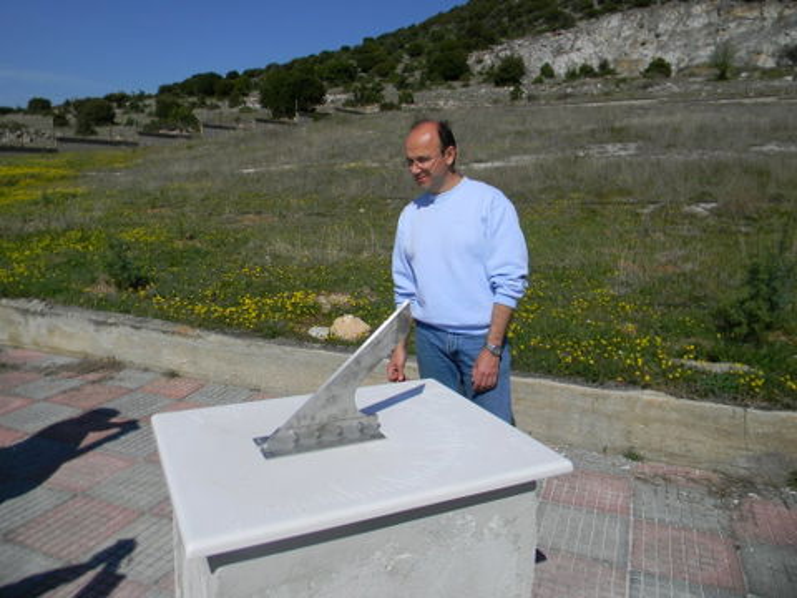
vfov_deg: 49.7
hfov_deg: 63.4
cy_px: 299
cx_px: 398
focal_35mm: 28
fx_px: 645
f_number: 7
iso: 80
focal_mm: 5
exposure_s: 1/654
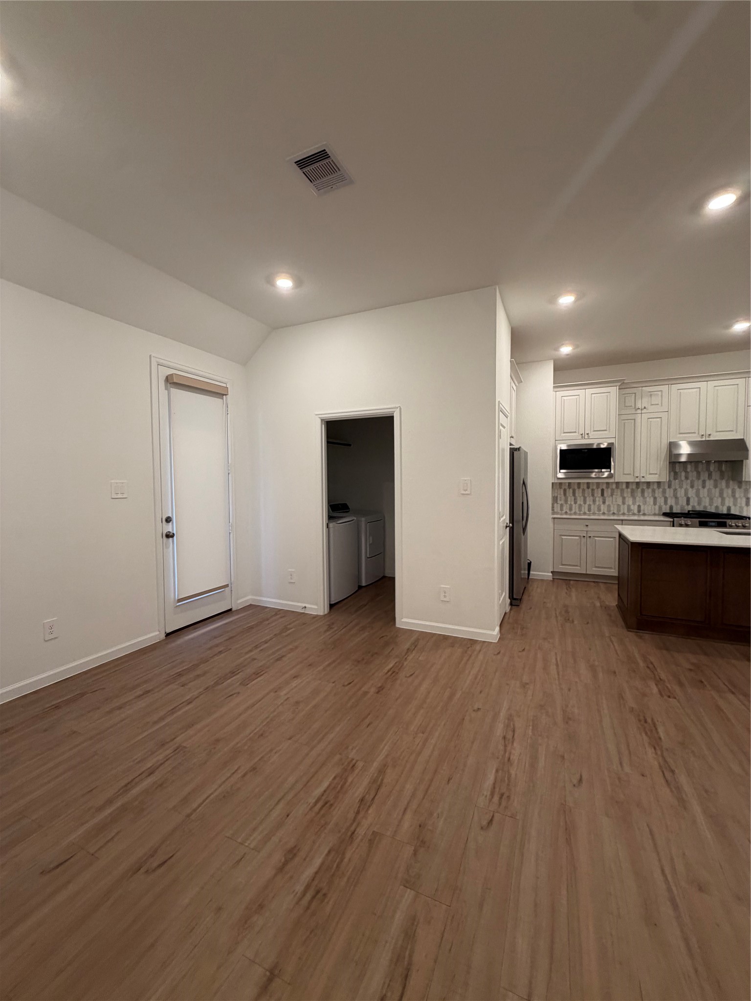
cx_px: 376
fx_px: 405
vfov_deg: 102.1
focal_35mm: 14
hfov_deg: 85.7
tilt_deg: -0.4
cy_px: 500
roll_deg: -1.2
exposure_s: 1/60
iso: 160
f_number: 2.2
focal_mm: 2.22
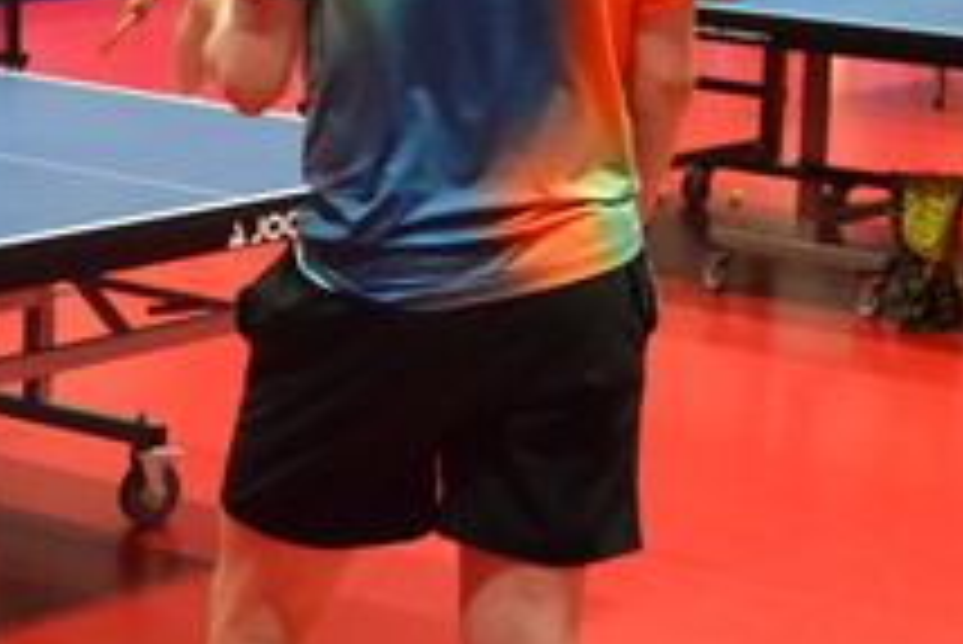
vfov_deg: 10.3
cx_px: 529
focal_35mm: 132
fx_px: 3533
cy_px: -77
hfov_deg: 15.5
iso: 3200
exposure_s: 1/160
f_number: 3.8
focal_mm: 22
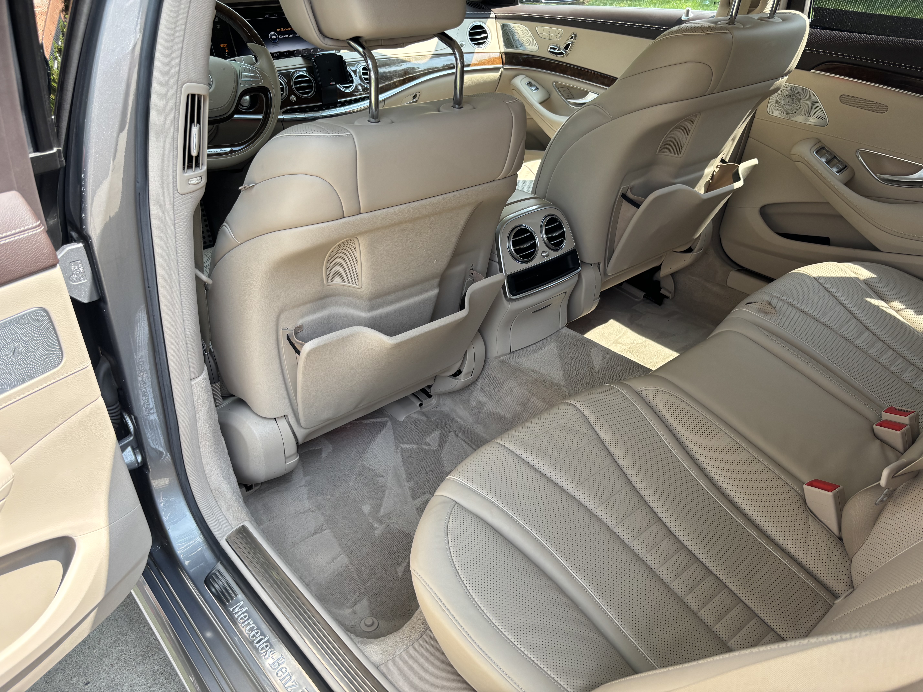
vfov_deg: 53.1
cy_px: 346
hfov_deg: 67.3
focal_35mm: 26
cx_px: 462
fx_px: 693
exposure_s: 1/260
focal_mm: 5.96
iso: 40
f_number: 1.6
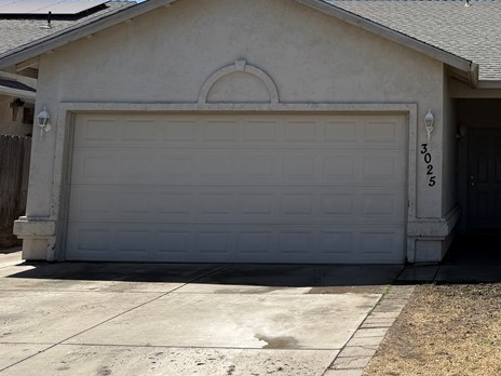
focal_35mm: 53
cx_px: 476
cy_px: 59
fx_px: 767
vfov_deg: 26.8
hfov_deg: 33.7
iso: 80
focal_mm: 6.76
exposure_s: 1/4673
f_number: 1.78
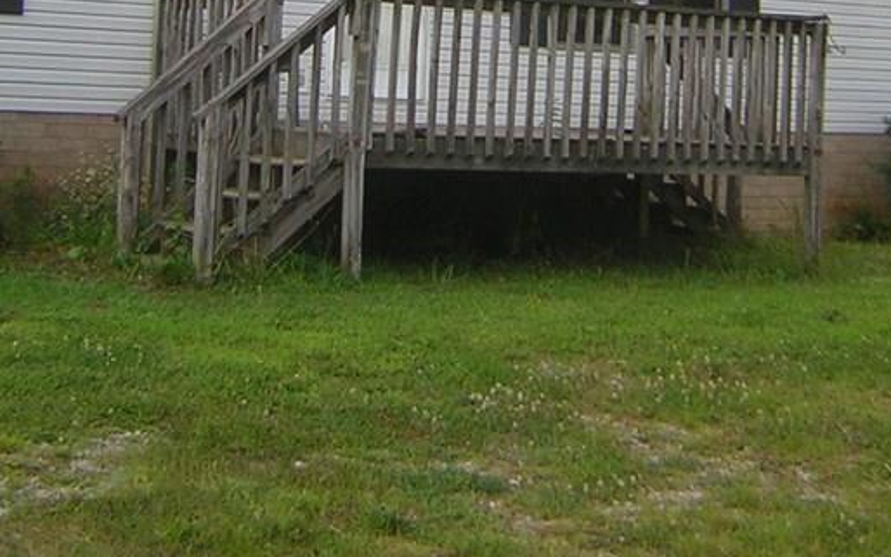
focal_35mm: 76
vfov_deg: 16.5
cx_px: 527
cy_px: -95
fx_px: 1845
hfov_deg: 27.1
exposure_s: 1/235
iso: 50
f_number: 2.6
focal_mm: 4.7
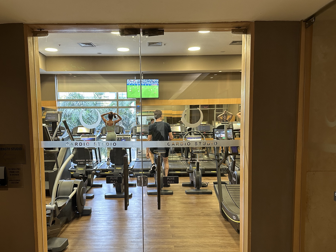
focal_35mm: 30
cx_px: 149
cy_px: 150
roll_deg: +0.8
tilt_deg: -4.9
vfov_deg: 46.6
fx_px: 291
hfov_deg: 59.8
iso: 250
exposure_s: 1/60
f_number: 1.78
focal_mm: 6.86
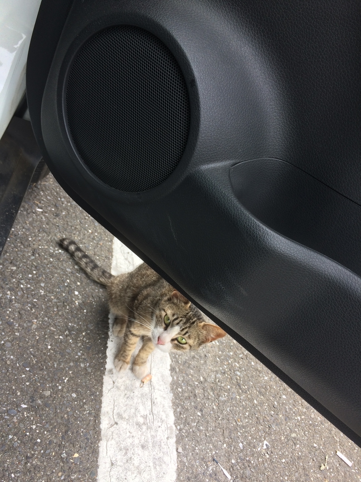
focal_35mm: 29
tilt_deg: -34.7
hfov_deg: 48.2
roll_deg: -29.8
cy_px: 241
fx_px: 403
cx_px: 180
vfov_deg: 61.7
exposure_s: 1/211
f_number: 2.2
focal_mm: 4.15
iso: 32
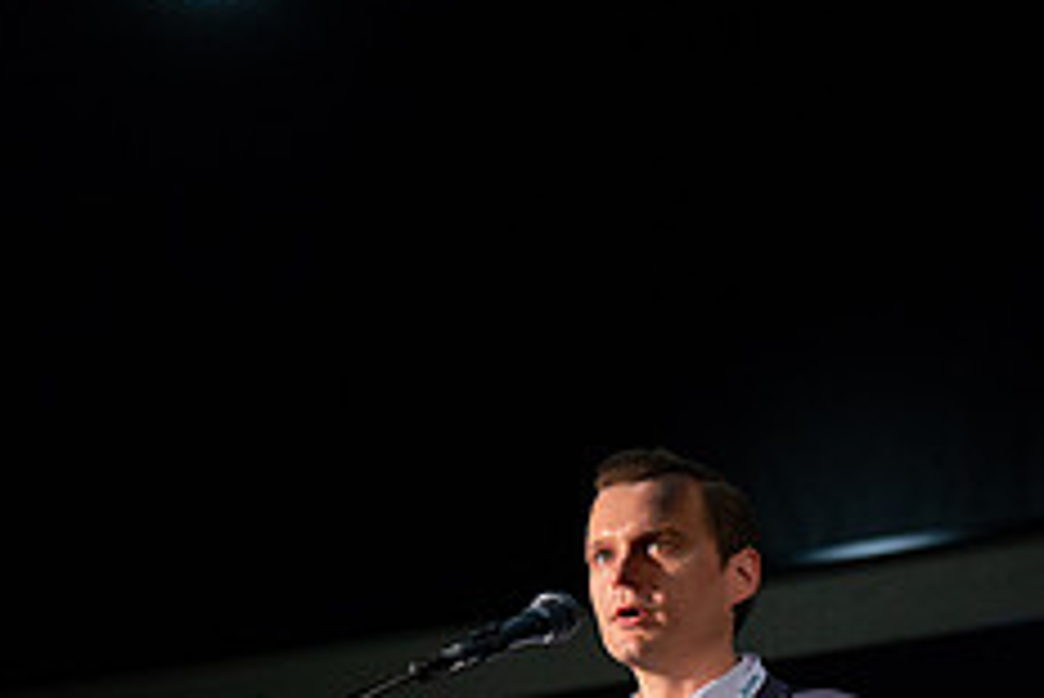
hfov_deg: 11.6
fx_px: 5078
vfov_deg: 7.8
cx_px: 1130
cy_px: 741
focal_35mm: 175
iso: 1600
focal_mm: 70
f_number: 4.5
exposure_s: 1/200
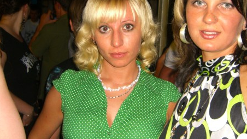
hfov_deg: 37.8
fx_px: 360
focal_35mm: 55
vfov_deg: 21.8
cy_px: 57
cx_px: 143
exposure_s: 1/60
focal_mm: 7.9
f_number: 2.8
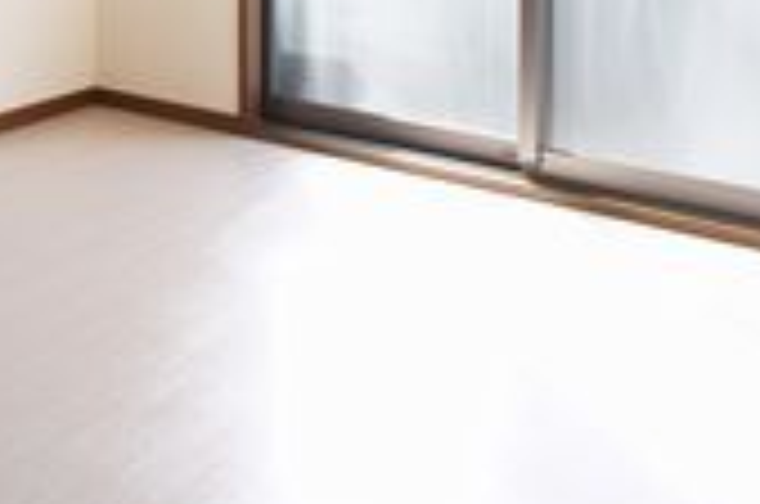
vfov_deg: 17.6
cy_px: -194
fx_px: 1496
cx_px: -13
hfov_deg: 26.8
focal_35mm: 71
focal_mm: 16
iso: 200
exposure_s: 1/80
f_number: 4.5
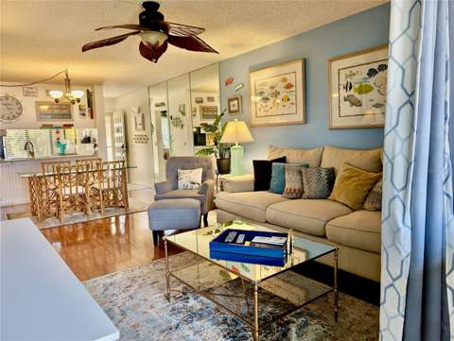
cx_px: 227
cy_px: 170
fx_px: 315
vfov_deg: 56.9
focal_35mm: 24
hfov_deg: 71.5
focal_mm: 6.9
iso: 29
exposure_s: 1/40
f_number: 1.68
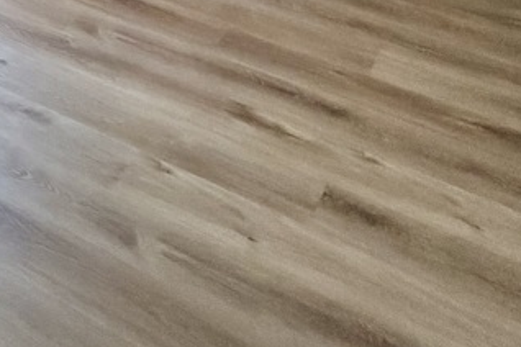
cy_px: -457
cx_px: -360
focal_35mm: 66
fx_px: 955
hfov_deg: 22.0
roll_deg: -0.3
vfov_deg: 14.5
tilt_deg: -1.6
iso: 320
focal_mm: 2.22
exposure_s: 1/106
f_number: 2.2
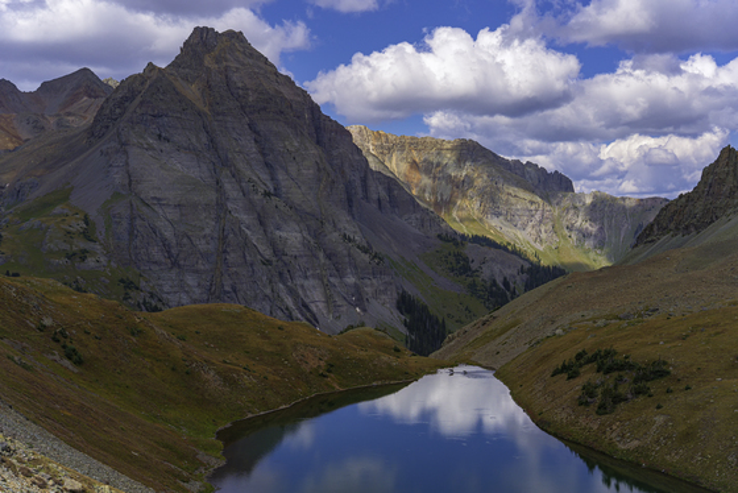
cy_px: 246
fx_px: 1007
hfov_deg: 40.2
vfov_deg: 27.5
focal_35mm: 49
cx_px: 369
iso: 640
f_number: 5
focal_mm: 49.1
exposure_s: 1/5000
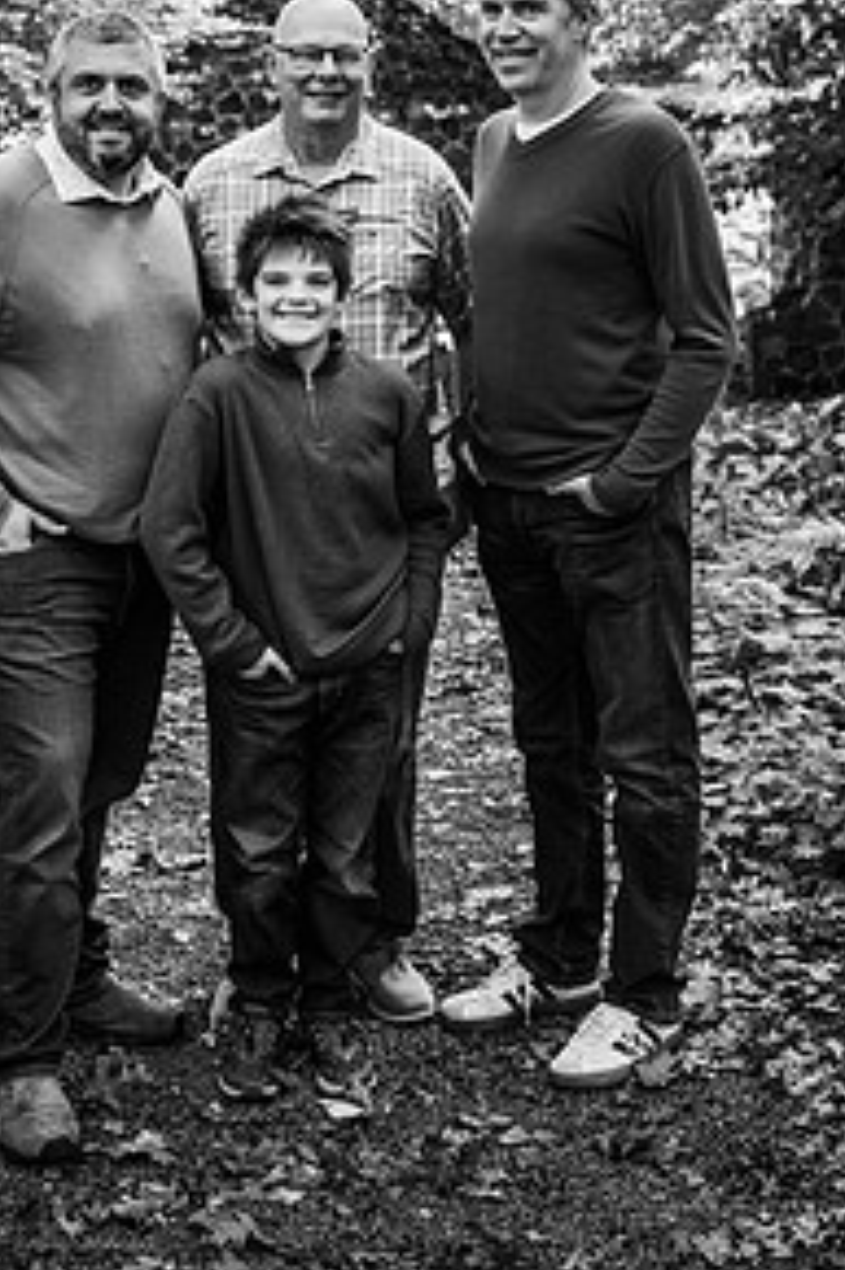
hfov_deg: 22.9
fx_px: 2080
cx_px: 293
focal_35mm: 59
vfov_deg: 33.3
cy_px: 315
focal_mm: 38
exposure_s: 1/320
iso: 500
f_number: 4
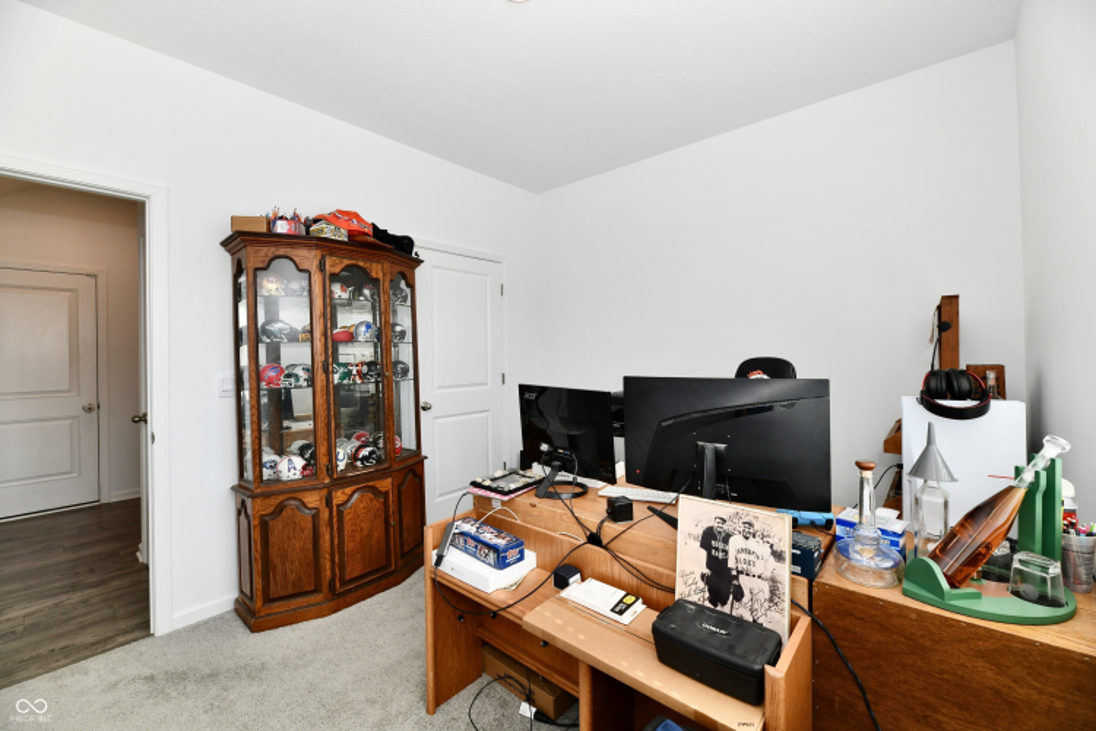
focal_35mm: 14
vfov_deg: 81.2
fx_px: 426
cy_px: 366
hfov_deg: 104.3
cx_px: 548
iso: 640
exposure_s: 1/200
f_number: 7.1
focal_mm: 14
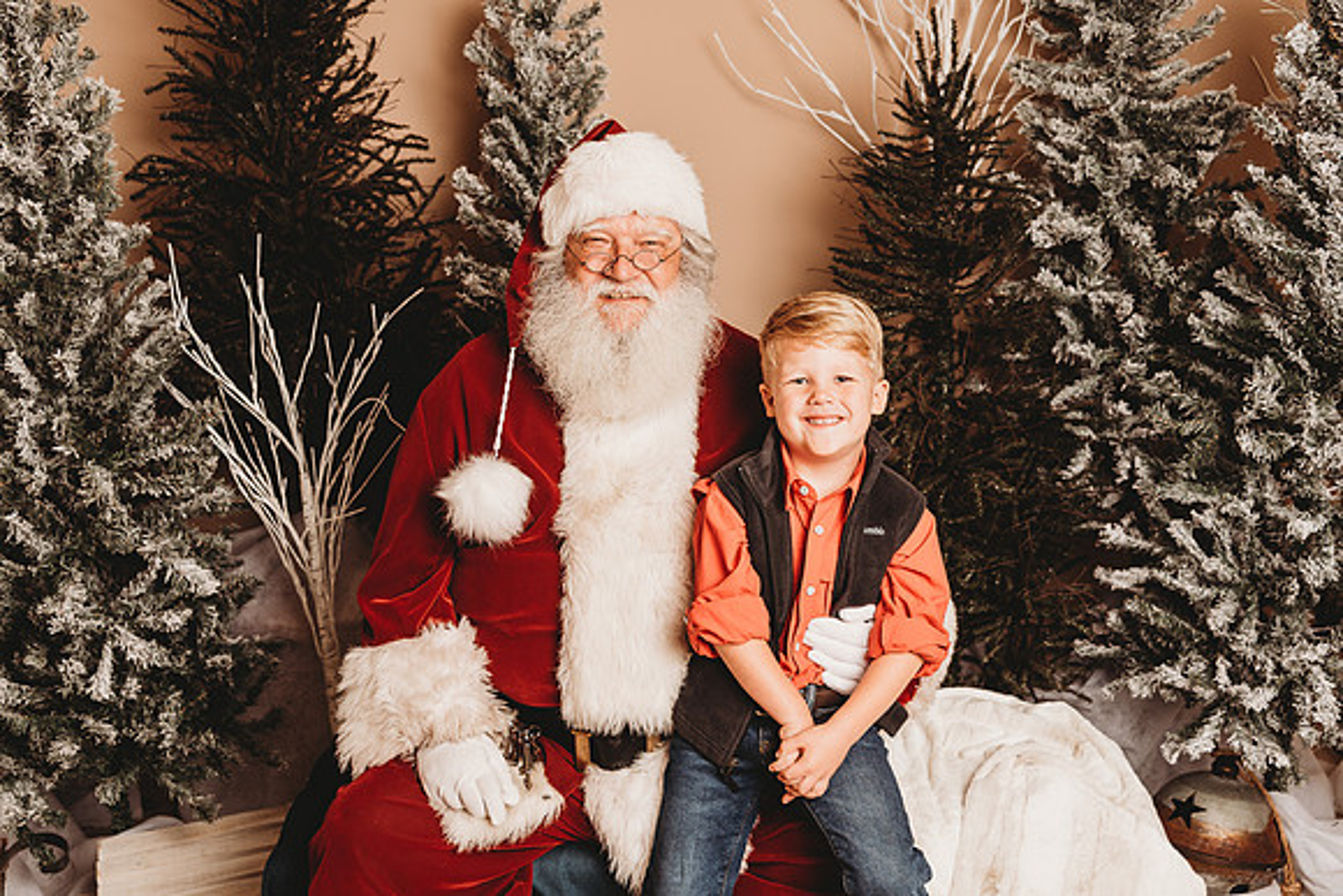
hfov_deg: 47.4
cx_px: 665
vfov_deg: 32.7
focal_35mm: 41
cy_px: 448
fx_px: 1528
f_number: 4
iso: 100
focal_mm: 38
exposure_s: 1/160
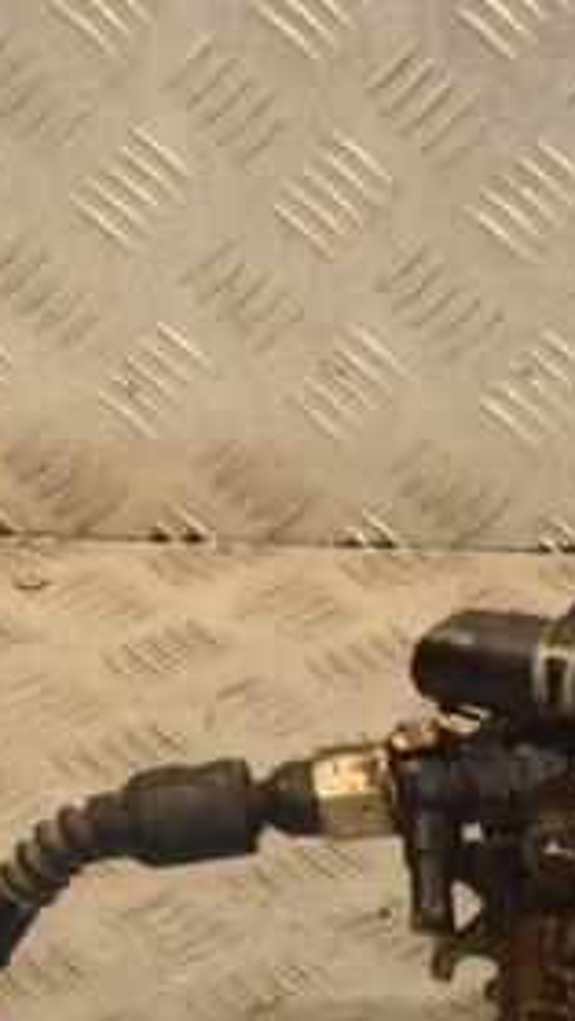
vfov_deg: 13.3
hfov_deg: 7.4
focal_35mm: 162
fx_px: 4390
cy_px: 703
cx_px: 817
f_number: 7.1
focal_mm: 48
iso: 800
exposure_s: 1/200
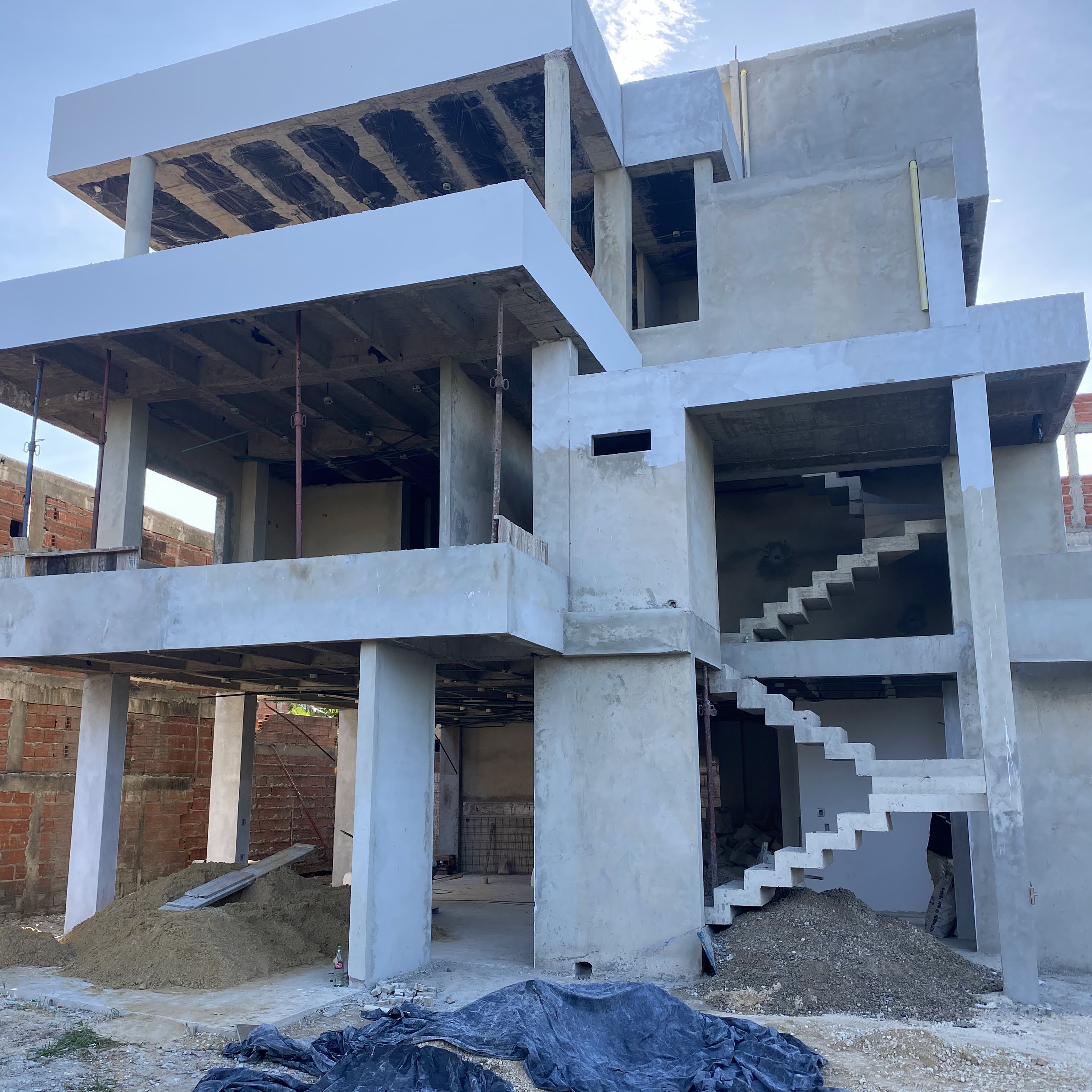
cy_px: 546
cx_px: 505
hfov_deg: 52.5
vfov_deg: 52.5
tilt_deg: +11.9
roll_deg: -0.4
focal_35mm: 31
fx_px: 1106
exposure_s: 1/560
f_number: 1.8
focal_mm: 4.25
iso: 32
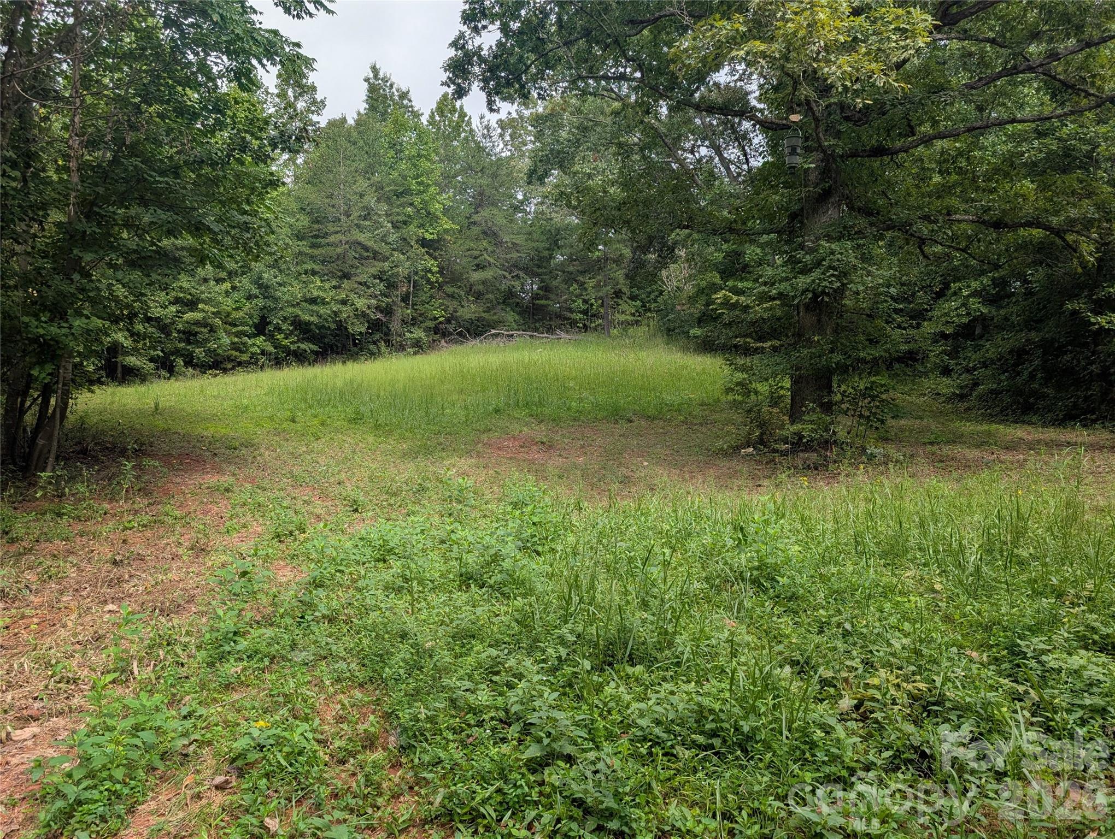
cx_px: 558
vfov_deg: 56.9
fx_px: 774
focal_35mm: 24
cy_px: 420
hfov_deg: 71.5
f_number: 1.68
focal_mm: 6.9
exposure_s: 1/923
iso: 21
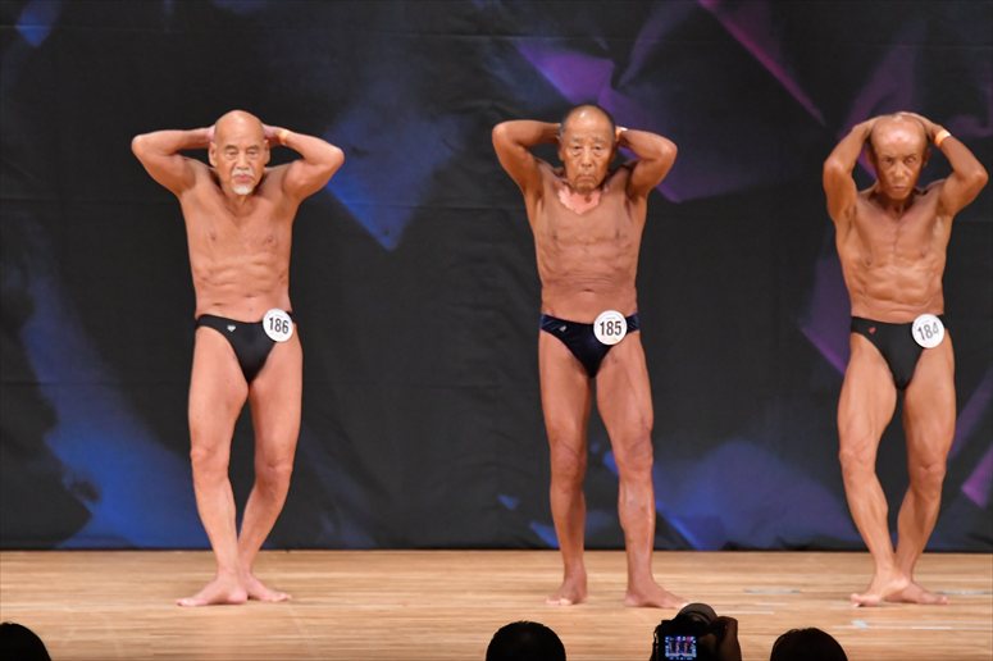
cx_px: 496
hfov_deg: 7.2
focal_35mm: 285
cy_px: 330
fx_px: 7858
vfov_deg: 4.8
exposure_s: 1/400
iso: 5600
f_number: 5.6
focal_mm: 190
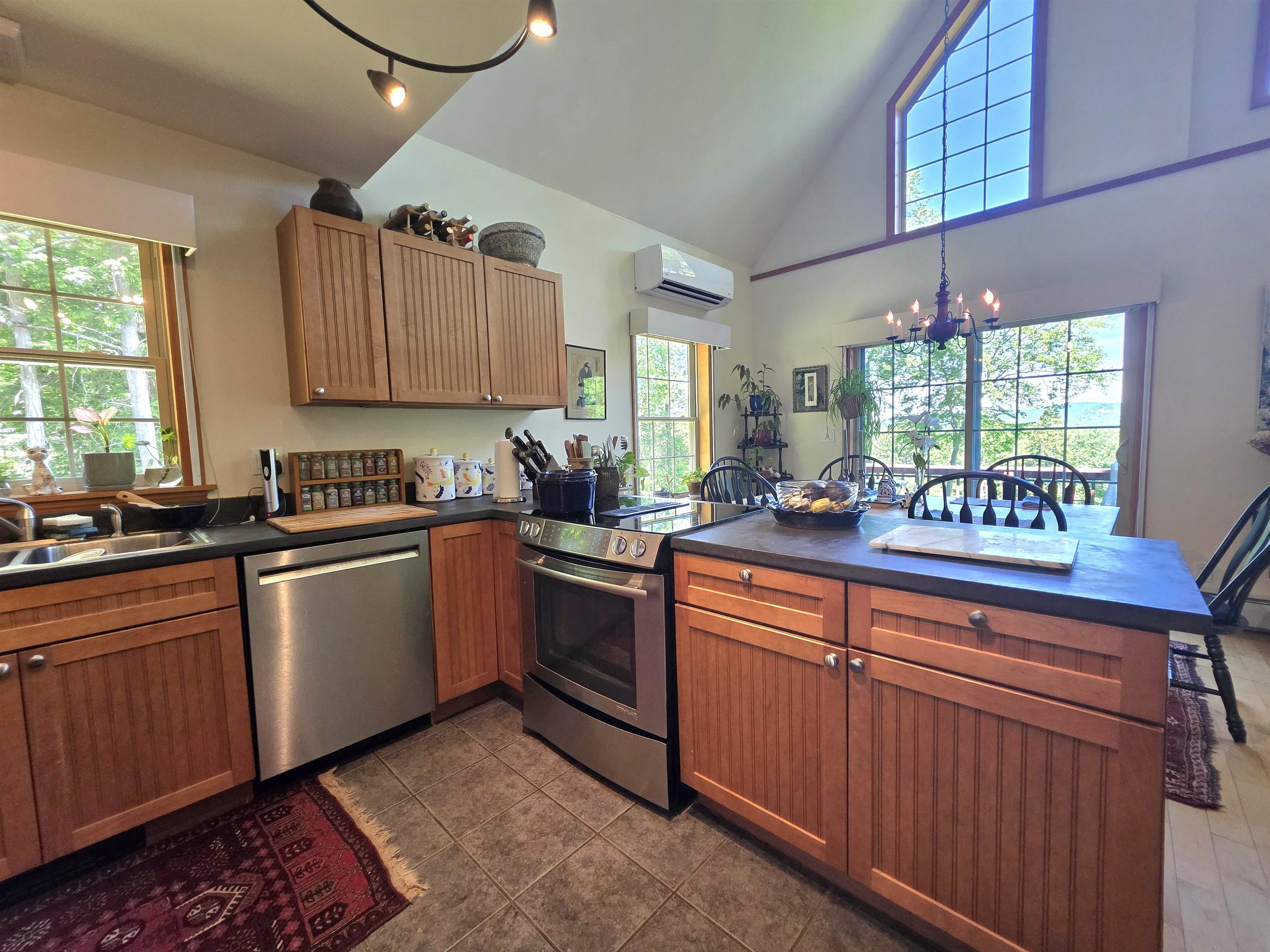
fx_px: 477
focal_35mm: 13
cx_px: 635
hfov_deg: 106.2
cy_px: 476
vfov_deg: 89.9
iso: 250
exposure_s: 1/120
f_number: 1.9
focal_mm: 2.2
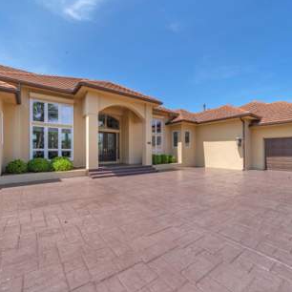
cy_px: 149
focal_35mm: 16
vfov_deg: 87.4
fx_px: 153
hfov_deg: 87.0
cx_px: 165
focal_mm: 12
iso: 100
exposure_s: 1/100
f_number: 5.6
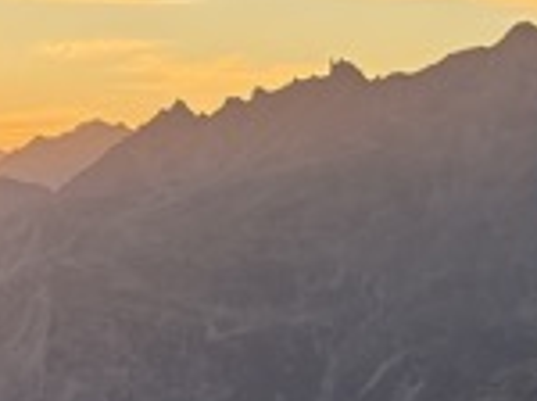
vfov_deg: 9.0
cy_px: 97
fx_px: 2540
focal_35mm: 164
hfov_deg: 12.0
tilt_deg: +2.6
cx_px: 104
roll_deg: +0.4
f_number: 1.78
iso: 80
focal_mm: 6.76
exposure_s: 1/888
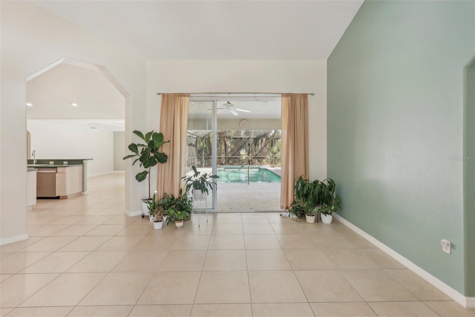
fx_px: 211
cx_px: 238
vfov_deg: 73.7
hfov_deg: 96.7
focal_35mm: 16
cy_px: 158
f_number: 8
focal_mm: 16
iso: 400
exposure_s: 1/30
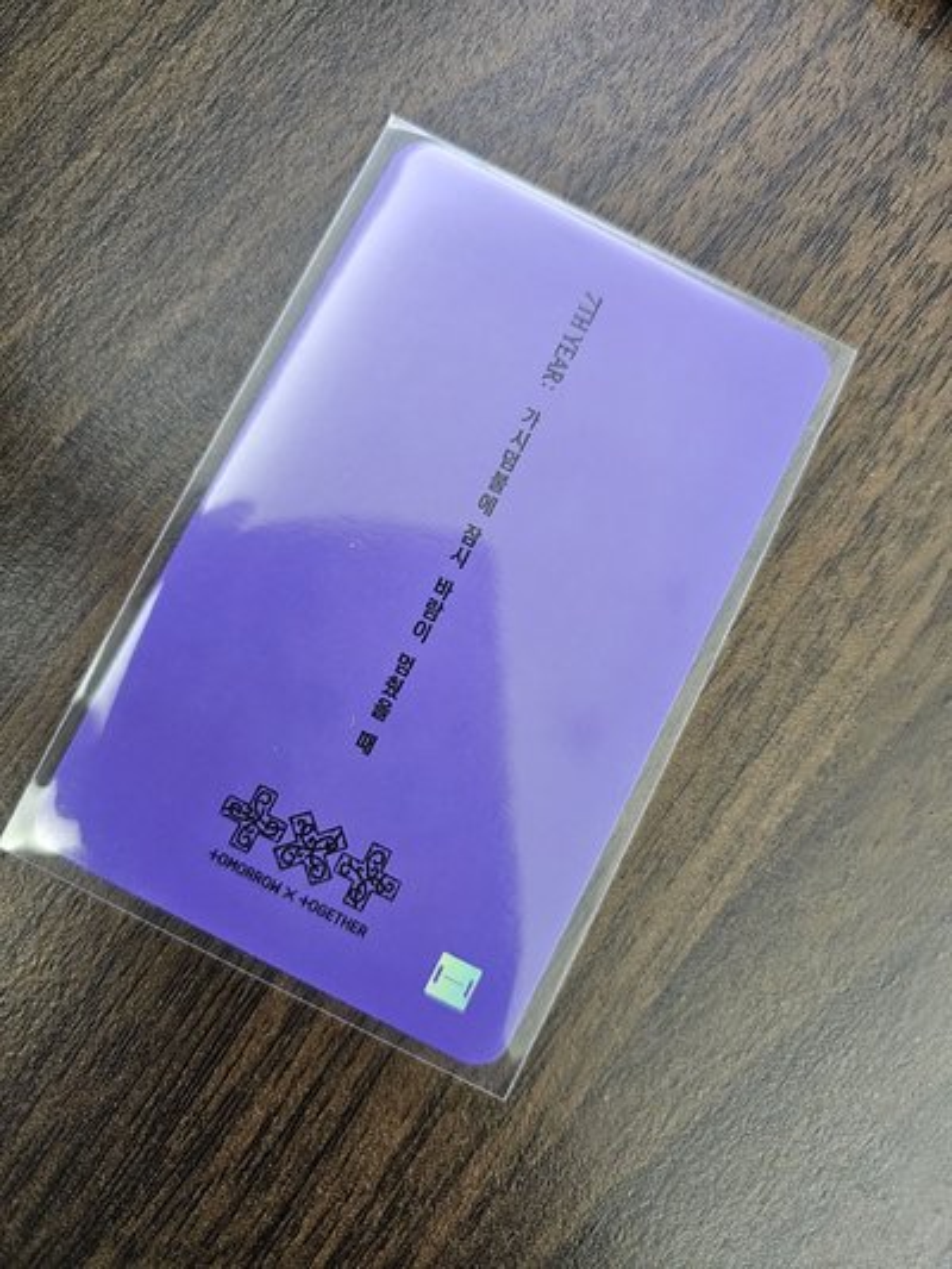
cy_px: 634
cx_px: 476
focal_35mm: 23
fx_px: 843
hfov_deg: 58.9
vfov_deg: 73.9
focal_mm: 6.3
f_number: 1.7
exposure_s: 1/120
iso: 1000
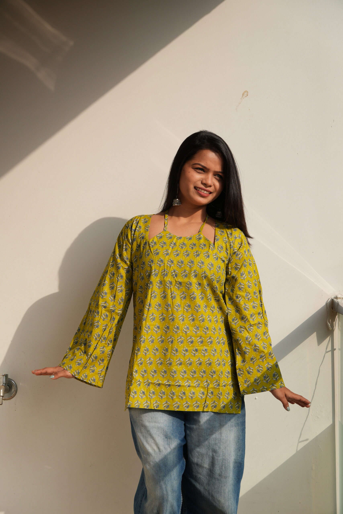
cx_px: 172
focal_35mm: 92
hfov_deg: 14.9
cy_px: 257
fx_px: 1307
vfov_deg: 22.3
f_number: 5
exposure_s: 1/1000
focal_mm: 61
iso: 125
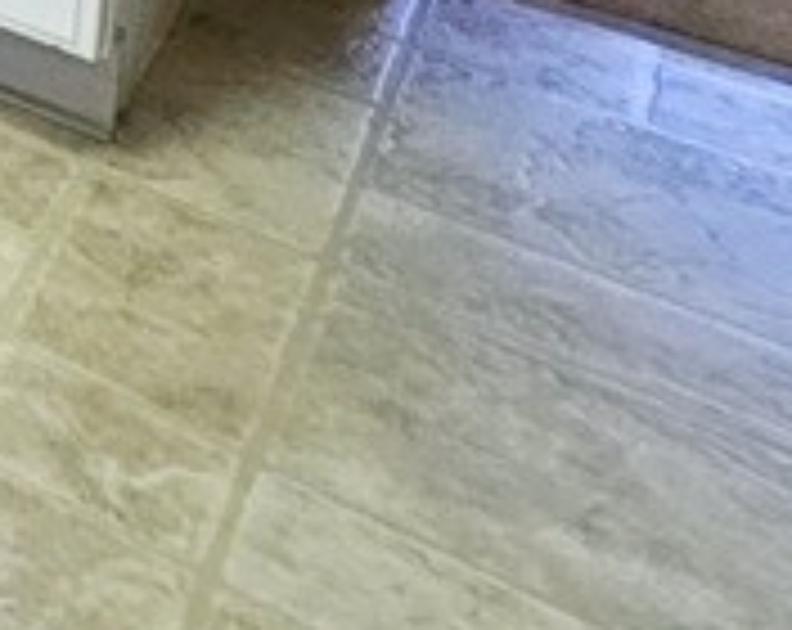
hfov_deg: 12.3
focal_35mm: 74
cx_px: -1467
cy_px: -891
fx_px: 1731
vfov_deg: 14.1
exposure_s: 1/60.2
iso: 100
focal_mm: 1.74
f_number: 2.2
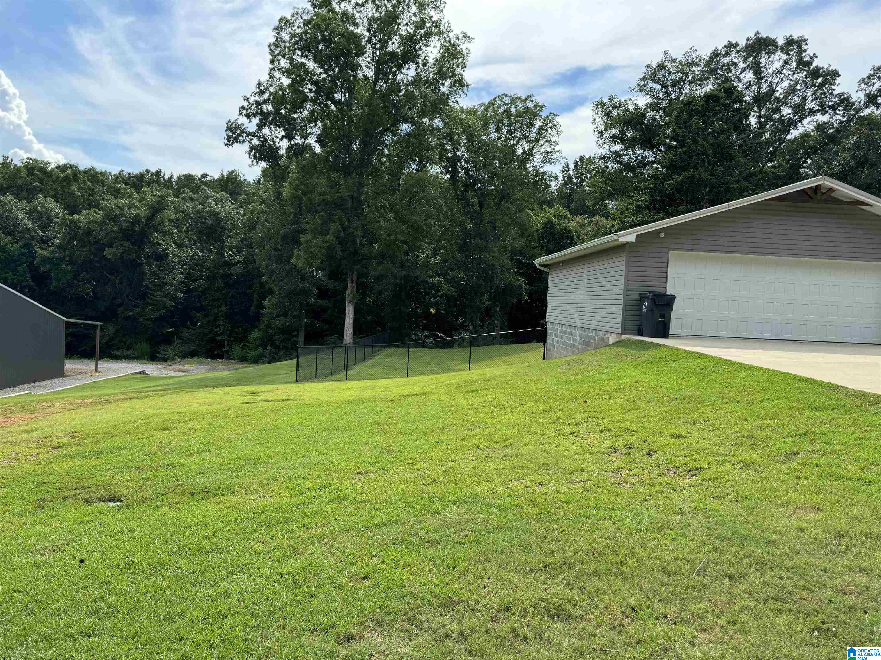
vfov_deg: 56.8
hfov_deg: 71.6
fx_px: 611
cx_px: 440
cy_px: 330
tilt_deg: -2.6
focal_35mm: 24
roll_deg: -3.1
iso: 80
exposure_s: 1/1923
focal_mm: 6.76
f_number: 1.78
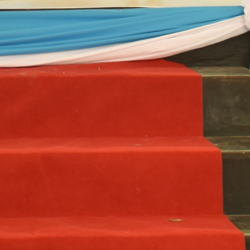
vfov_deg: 6.5
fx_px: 2124
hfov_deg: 6.7
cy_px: -233
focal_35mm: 260
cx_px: -97
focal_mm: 30
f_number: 5
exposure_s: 1/100
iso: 400
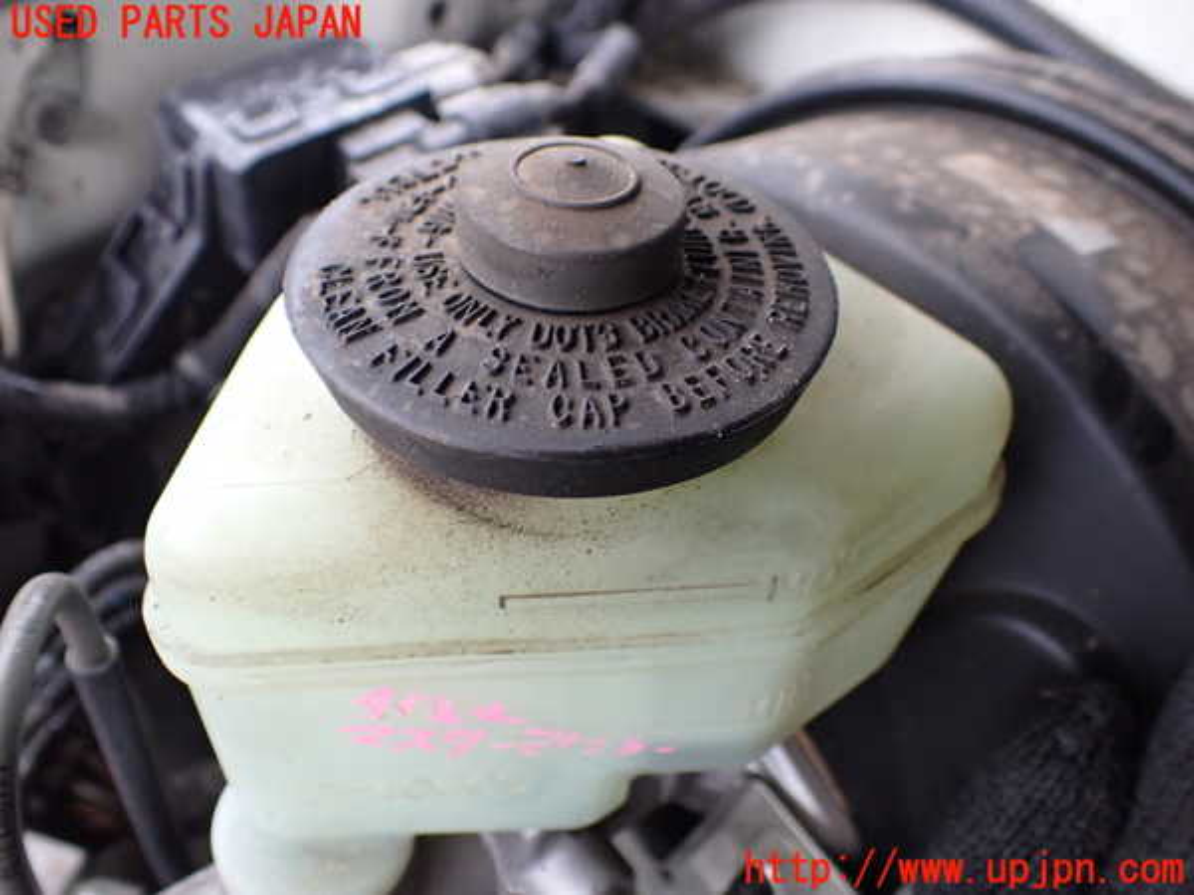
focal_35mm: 30
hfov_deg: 60.0
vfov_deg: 46.8
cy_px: 448
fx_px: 1035
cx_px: 597
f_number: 2.3
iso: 500
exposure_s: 1/125
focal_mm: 5.4
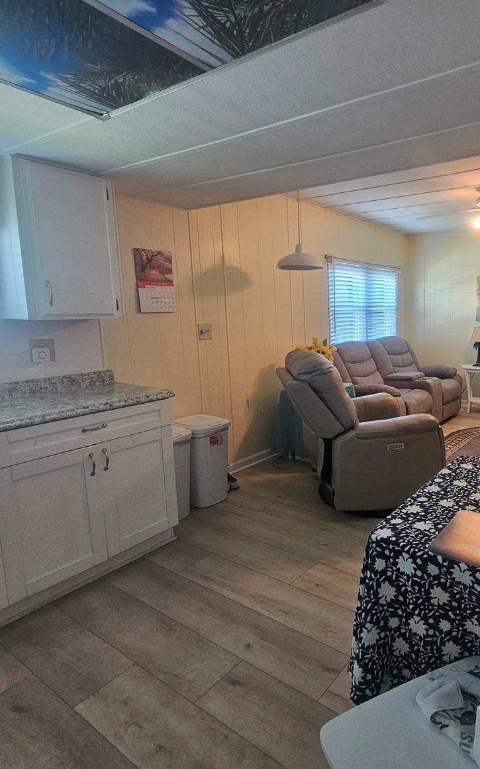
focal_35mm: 19
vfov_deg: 88.0
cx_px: 368
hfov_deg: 58.5
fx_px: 398
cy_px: 375
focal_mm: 2.2
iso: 400
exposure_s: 1/60
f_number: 2.2
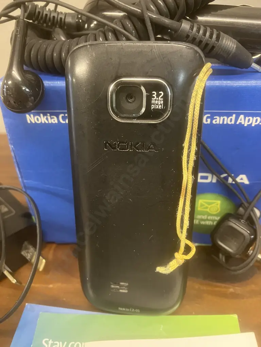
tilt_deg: -36.3
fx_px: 281
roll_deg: +2.4
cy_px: 174
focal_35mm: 28
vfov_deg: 63.4
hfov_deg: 49.7
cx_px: 130
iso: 400
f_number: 1.8
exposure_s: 1/33
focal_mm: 3.99
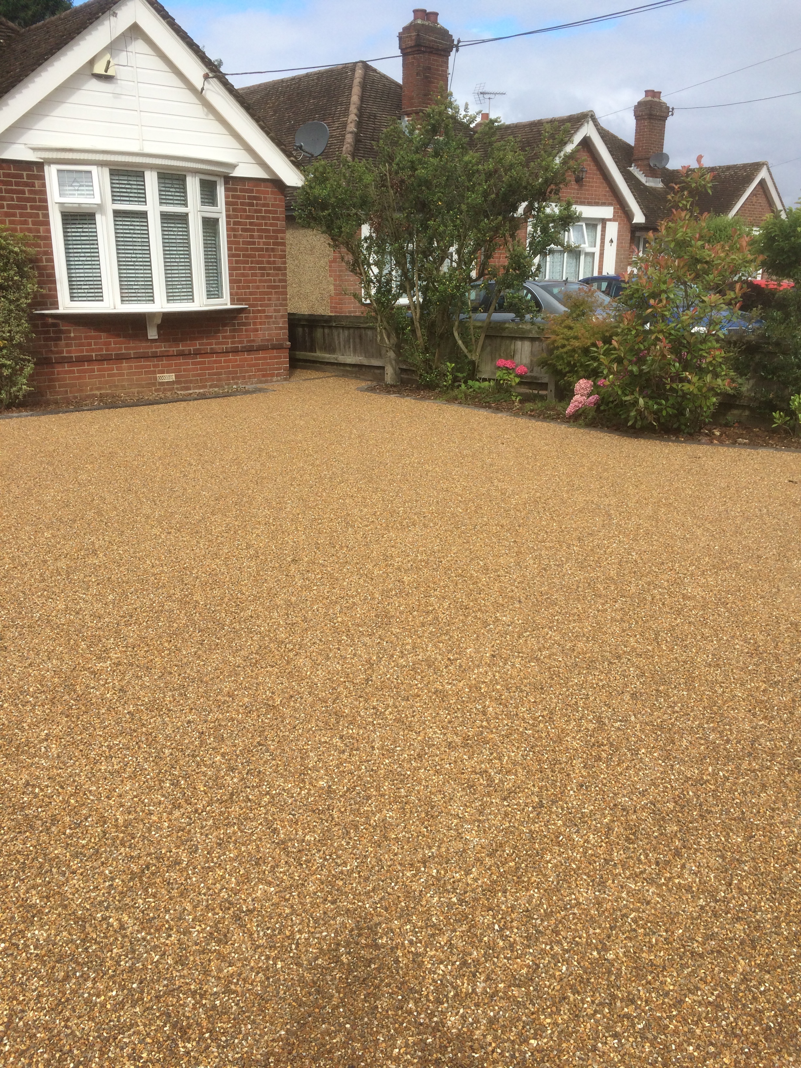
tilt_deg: -17.9
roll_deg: +1.1
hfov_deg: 48.2
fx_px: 895
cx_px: 400
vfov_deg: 61.7
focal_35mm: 29
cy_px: 534
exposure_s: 1/1580
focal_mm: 4.15
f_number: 2.2
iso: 32
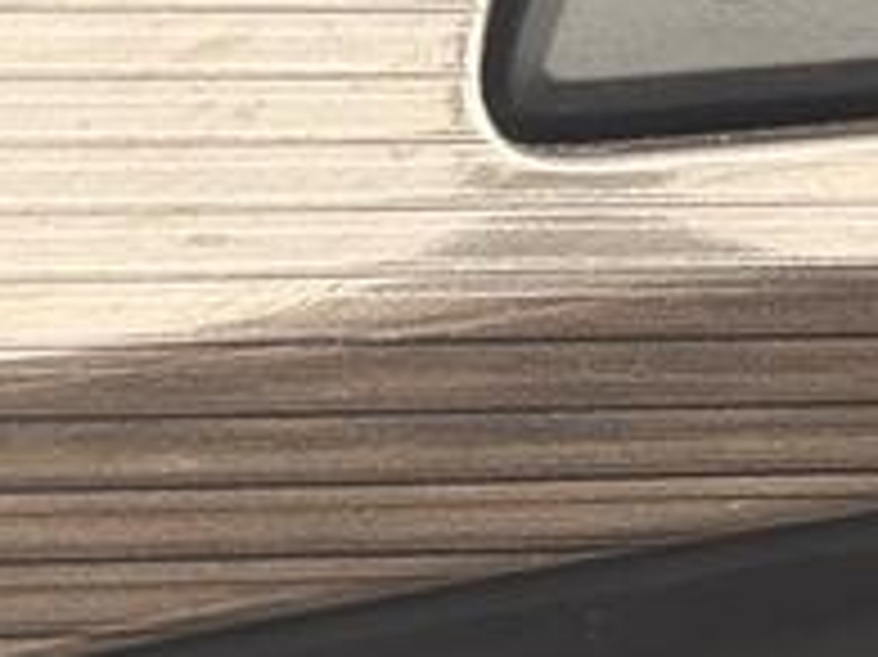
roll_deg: +0.9
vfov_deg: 4.7
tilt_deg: -6.2
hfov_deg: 6.3
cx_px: 630
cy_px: 711
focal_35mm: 315
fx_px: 7985
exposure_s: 1/260
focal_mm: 6.76
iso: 64
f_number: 1.78
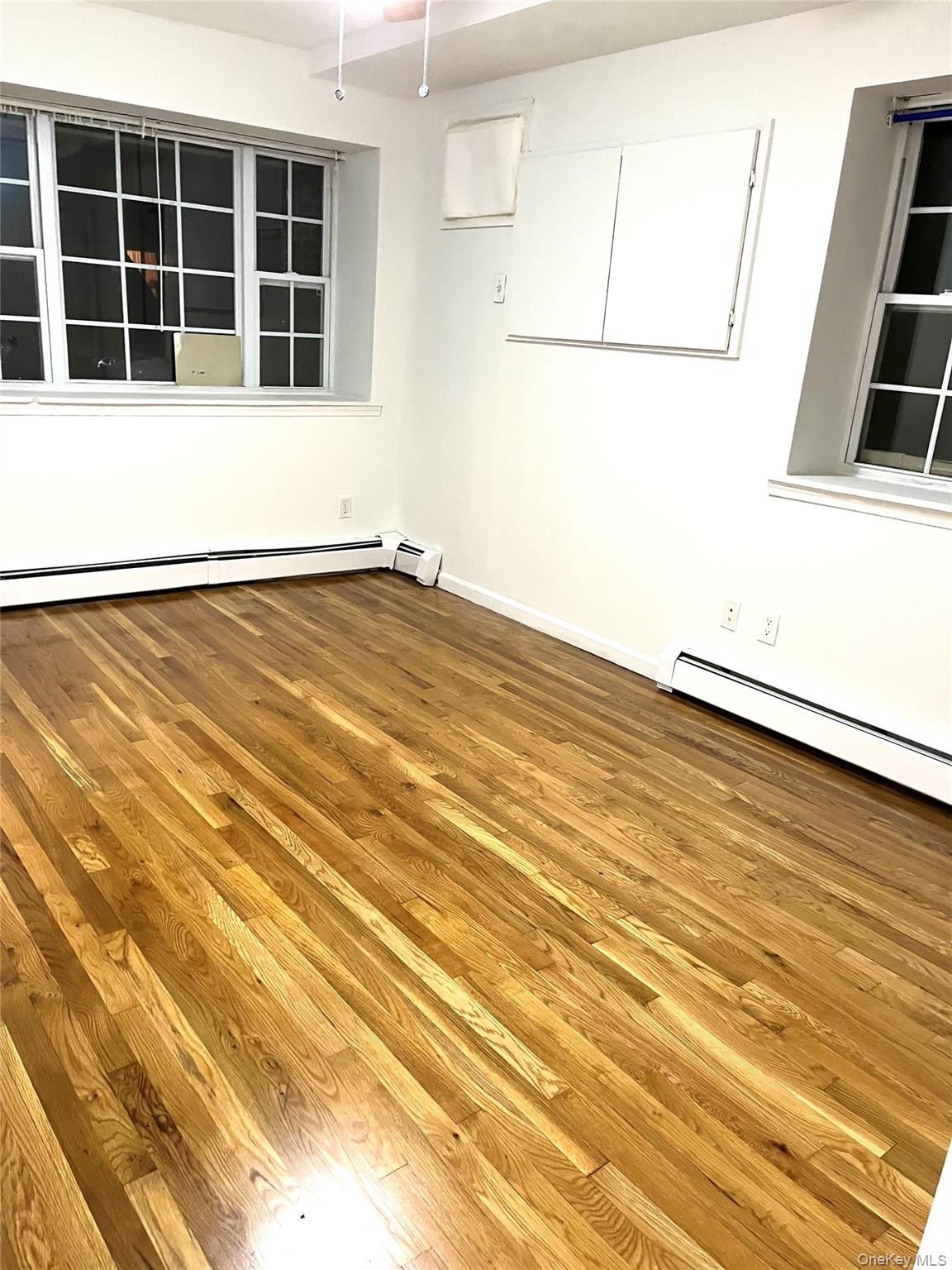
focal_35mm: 26
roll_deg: -1.3
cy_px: 635
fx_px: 953
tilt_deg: -17.7
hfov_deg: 53.1
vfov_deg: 67.3
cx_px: 476
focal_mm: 5.1
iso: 400
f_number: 1.6
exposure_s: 1/60
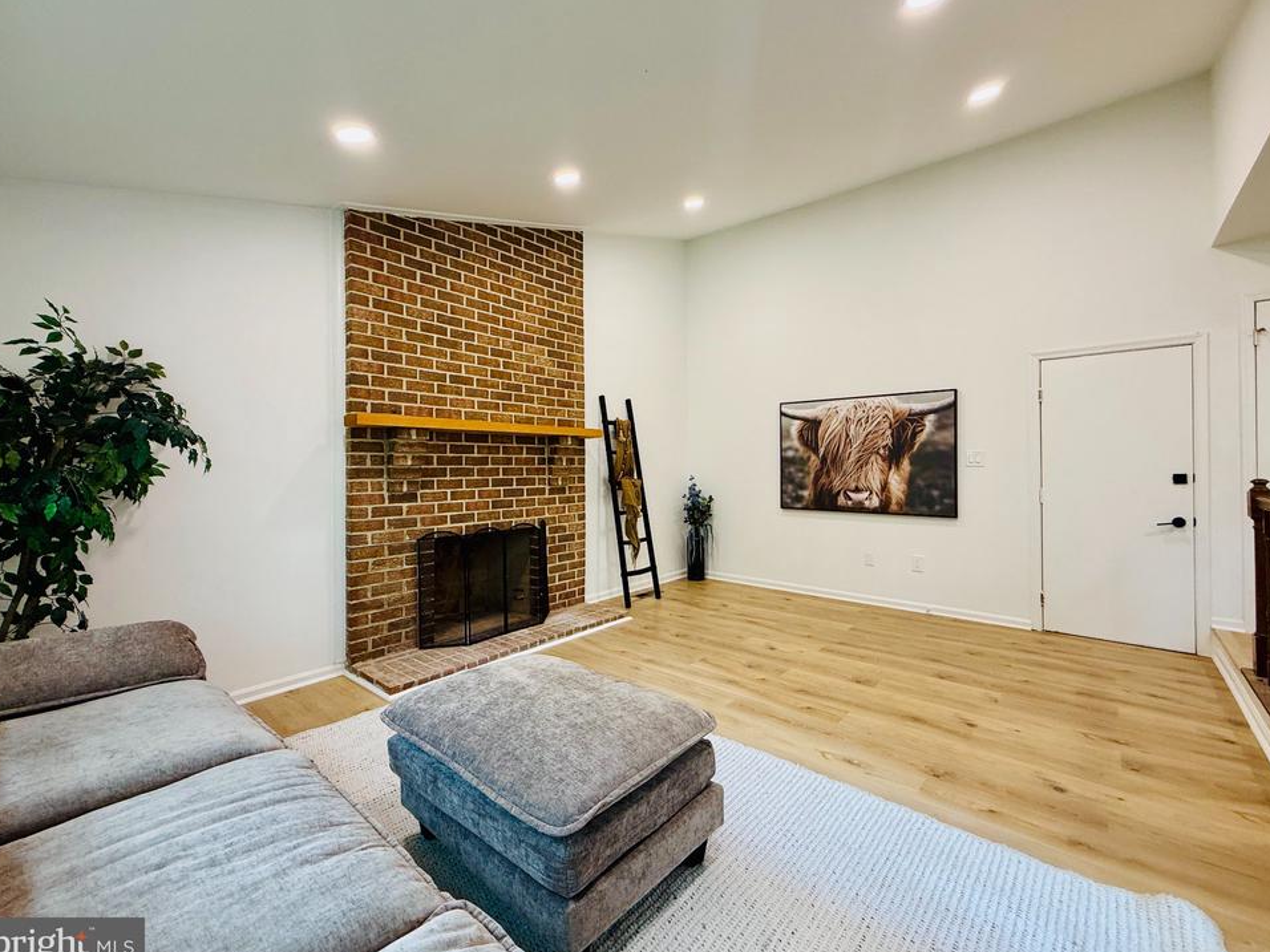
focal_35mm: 15
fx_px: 550
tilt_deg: -0.1
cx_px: 659
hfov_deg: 98.1
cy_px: 462
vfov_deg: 81.7
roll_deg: +0.7
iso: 160
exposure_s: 1/60
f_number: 2.2
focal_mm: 2.22
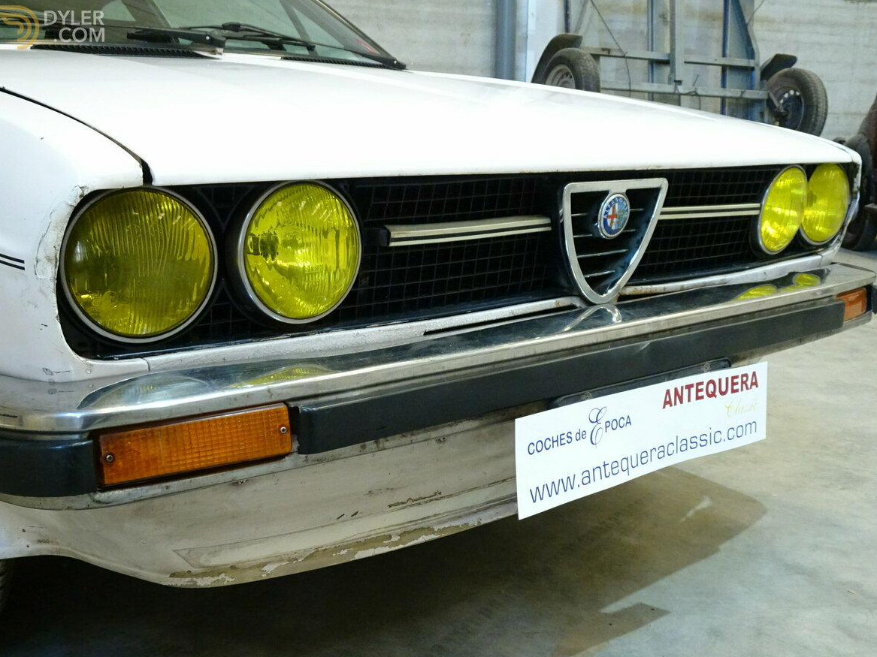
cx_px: 435
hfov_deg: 51.4
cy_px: 336
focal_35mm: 36
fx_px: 912
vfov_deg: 39.6
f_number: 4
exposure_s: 1/20
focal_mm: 5.98
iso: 800
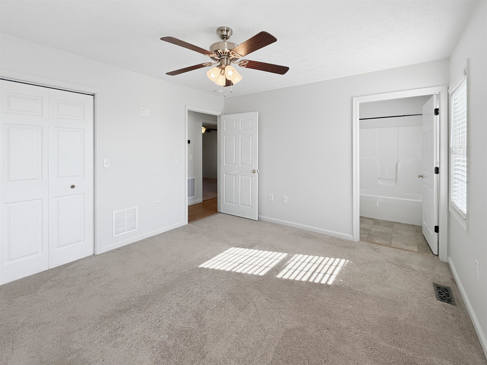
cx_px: 244
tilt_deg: -7.5
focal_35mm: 14
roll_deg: +2.8
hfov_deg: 102.1
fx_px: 197
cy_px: 182
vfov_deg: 85.7
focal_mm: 2.2
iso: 64
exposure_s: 1/120
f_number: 2.2
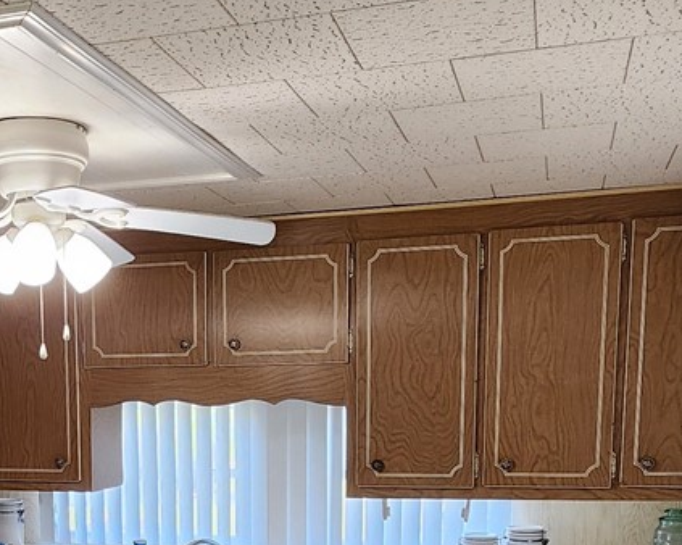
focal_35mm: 48
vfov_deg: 29.1
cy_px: 564
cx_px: 177
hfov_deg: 37.9
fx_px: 968
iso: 125
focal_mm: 2.2
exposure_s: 1/60
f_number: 2.2
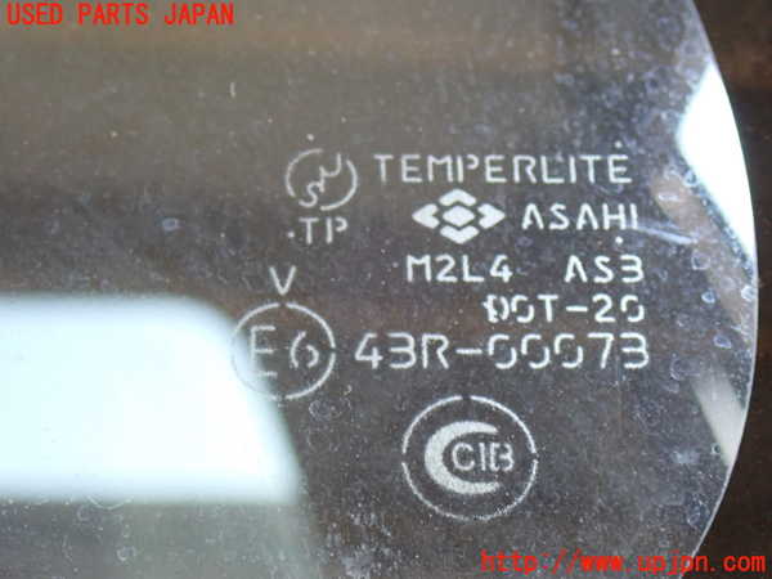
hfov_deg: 22.3
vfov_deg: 16.8
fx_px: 1963
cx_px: 386
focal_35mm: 88
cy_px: 290
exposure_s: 1/60
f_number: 4.5
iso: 800
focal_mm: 15.66
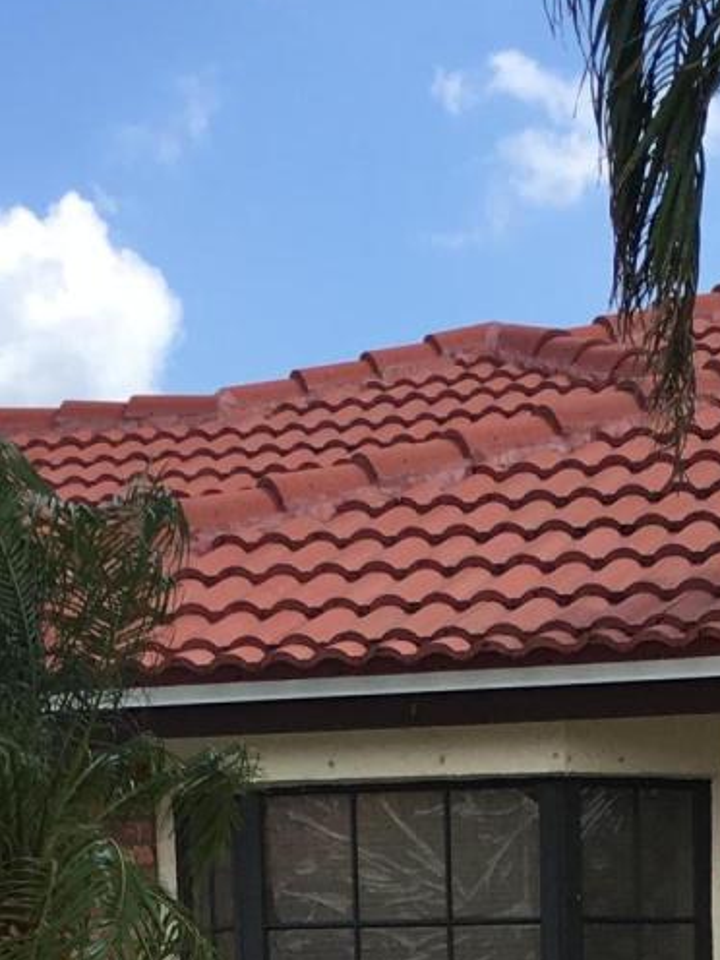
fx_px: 3245
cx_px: 614
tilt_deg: -9.6
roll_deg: -0.2
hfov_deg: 12.6
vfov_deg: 14.8
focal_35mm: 117
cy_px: 1697
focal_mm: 4.15
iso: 25
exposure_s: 1/1083
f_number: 2.2
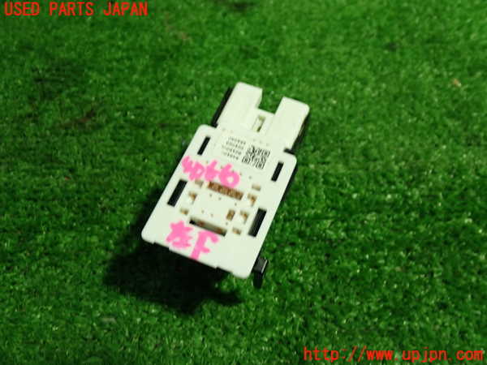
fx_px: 535
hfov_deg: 49.0
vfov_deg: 37.7
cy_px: 182
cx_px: 244
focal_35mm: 38
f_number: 2.7
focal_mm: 6.83
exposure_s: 1/40
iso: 250
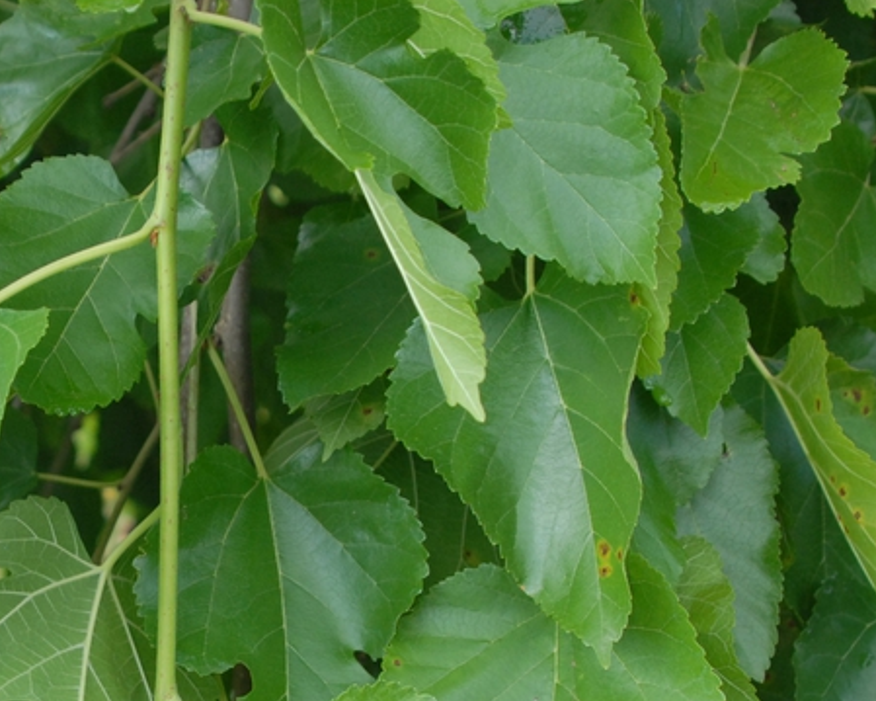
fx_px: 2333
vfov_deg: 16.8
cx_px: 57
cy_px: 649
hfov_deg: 20.7
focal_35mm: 90
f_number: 5.6
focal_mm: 28
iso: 400
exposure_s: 1/125
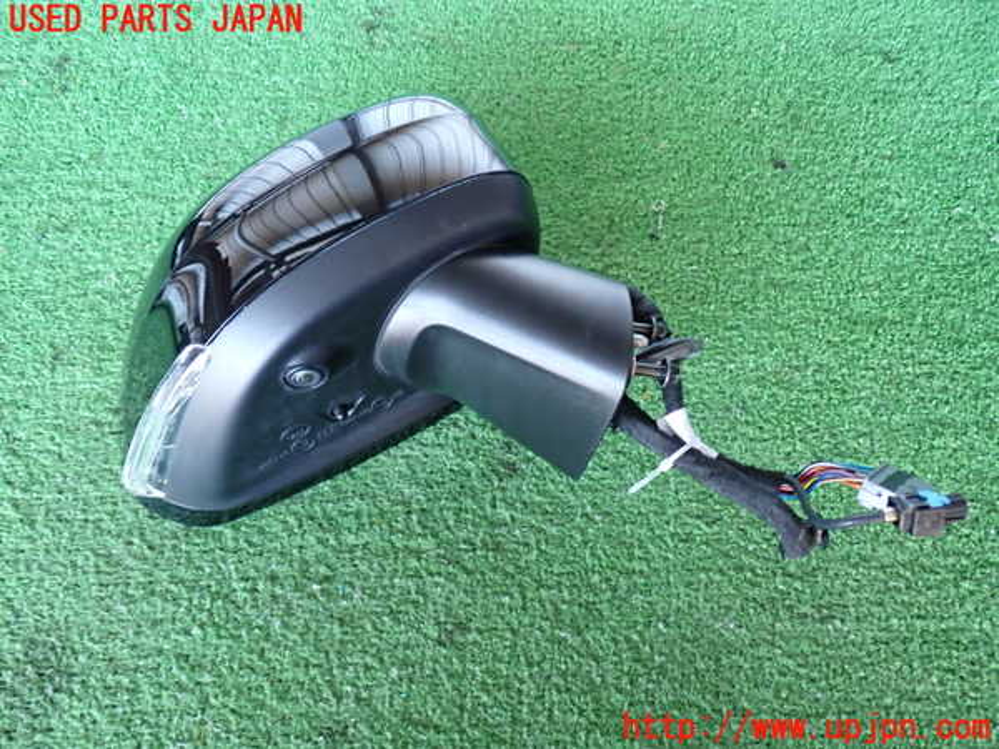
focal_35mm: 30
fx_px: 866
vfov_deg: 46.8
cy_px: 374
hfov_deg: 60.0
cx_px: 500
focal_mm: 5.4
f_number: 2.3
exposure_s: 1/30
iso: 500
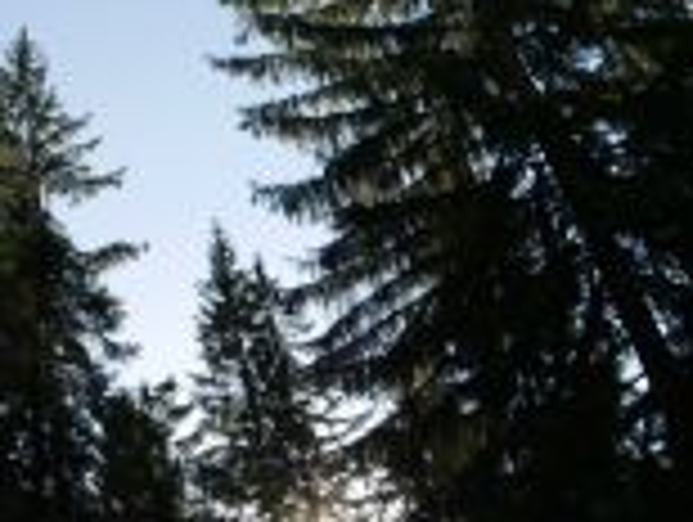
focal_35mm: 56
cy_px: -18
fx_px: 1123
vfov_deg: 24.8
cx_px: -54
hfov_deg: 30.9
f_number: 4
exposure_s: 1/800
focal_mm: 12
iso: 200
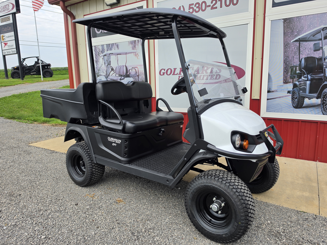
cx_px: 164
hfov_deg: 73.9
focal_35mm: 23
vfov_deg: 58.9
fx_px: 217
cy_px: 122
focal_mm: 6.5
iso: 10
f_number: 1.4
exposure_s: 1/222
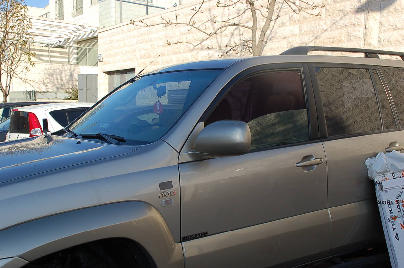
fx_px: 471
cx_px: 202
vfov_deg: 31.8
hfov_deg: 46.4
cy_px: 134
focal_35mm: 42
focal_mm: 28
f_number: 7.1
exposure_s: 1/200
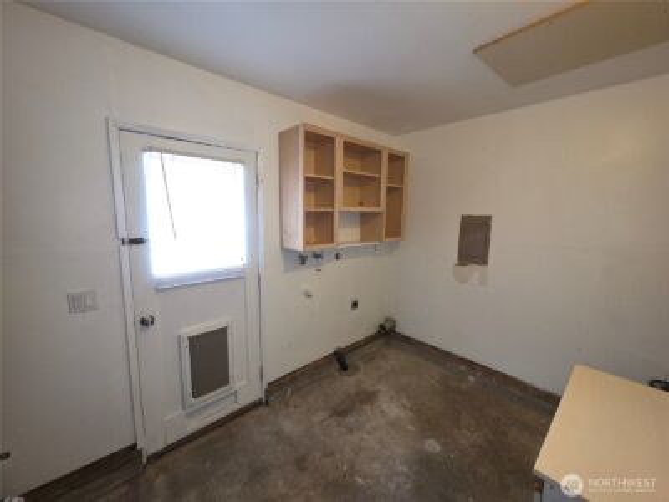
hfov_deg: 106.2
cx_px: 334
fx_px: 251
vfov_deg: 89.9
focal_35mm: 13
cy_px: 251
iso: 200
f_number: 1.9
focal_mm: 2.2
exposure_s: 1/60
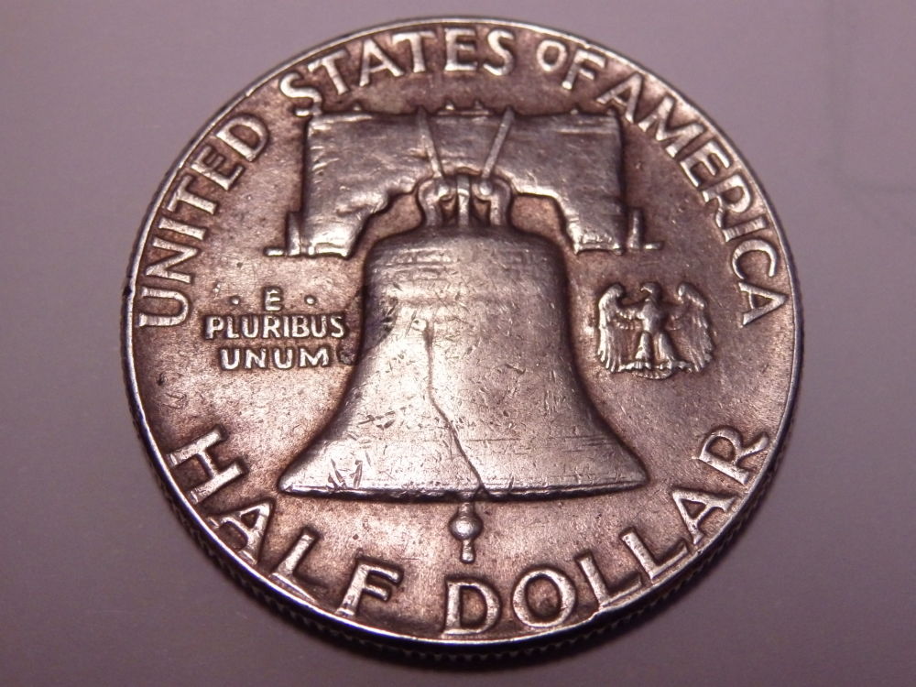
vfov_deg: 22.3
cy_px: 344
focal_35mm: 66
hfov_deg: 29.4
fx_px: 1746
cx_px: 458
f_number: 4.4
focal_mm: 11.9
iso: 800
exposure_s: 1/100
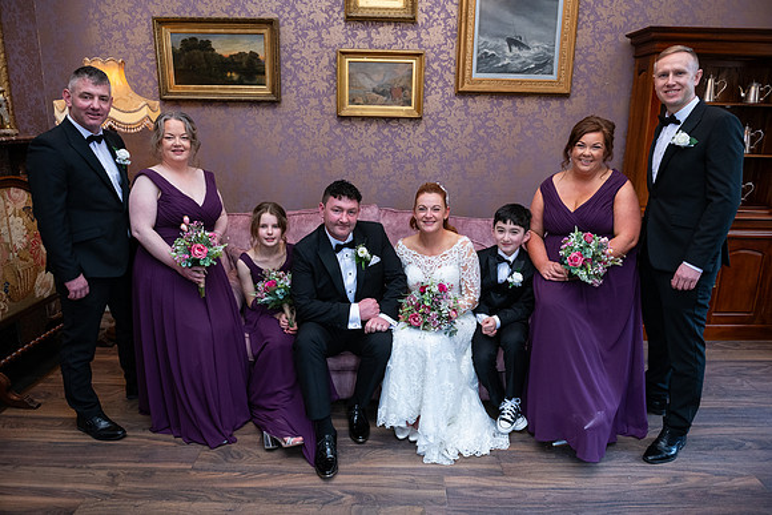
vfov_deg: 52.4
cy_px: 258
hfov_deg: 72.8
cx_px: 386
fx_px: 523
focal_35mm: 24
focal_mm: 24
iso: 800
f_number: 3.5
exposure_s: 1/160
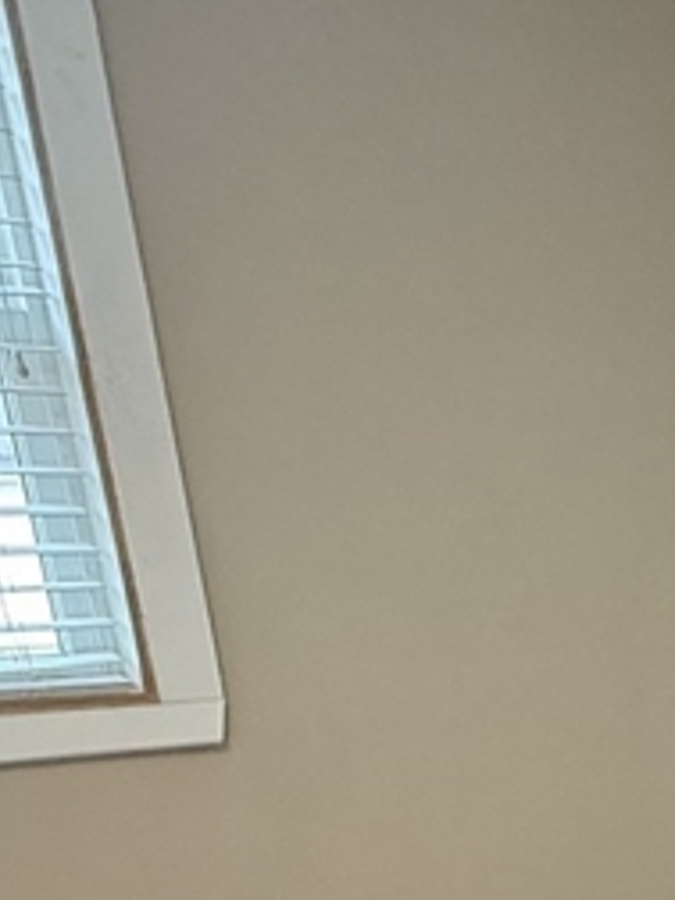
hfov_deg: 20.4
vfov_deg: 29.7
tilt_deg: -20.9
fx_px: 1482
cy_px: 1039
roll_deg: -2.1
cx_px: 1121
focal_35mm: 57
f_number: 2.2
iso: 400
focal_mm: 2.22
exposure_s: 1/60
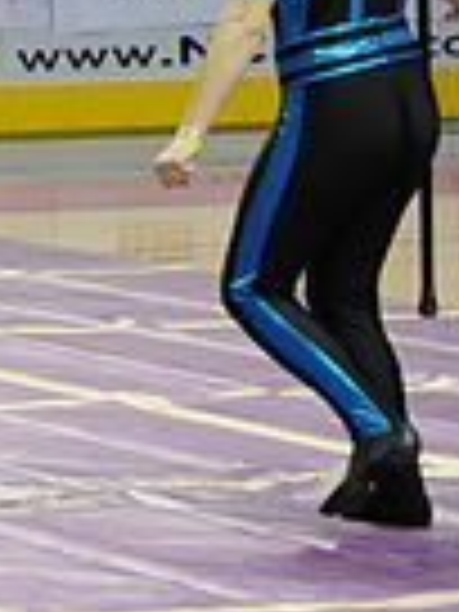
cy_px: 50
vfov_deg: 5.1
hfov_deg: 3.7
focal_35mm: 388
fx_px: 6860
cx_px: -828
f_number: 3.2
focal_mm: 95
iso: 5000
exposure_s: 1/640
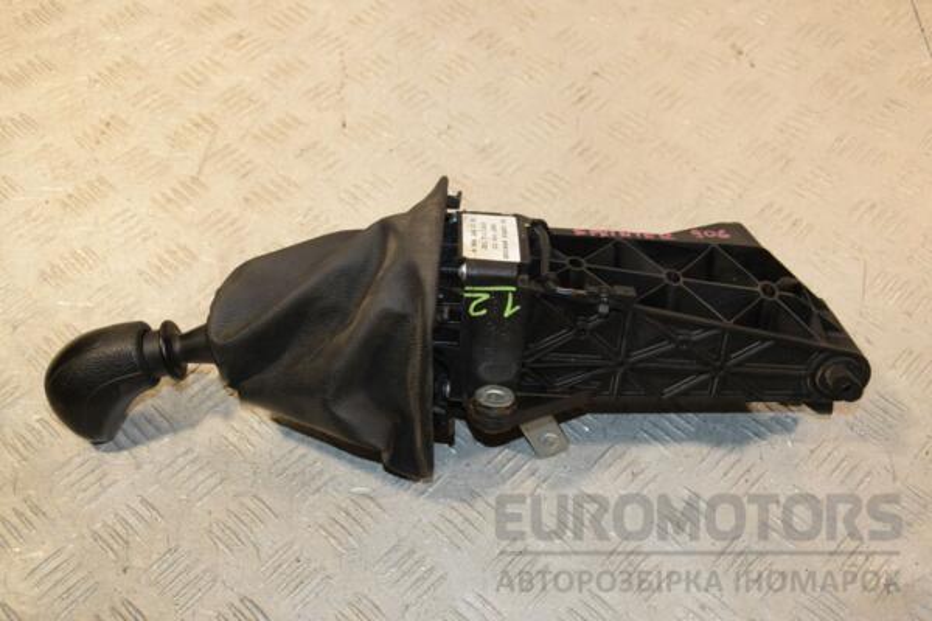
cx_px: 466
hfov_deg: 43.6
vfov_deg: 29.9
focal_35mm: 45
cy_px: 310
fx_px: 1165
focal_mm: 30
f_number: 6.3
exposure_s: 1/200
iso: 800
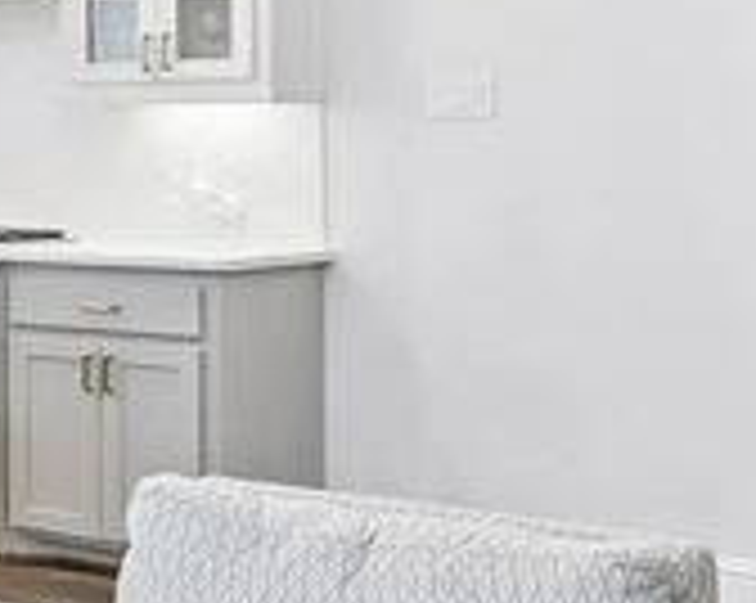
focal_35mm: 89
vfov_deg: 17.1
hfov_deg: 16.2
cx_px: -792
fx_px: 1986
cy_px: 106
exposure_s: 1/15
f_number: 8
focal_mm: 15.5
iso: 400
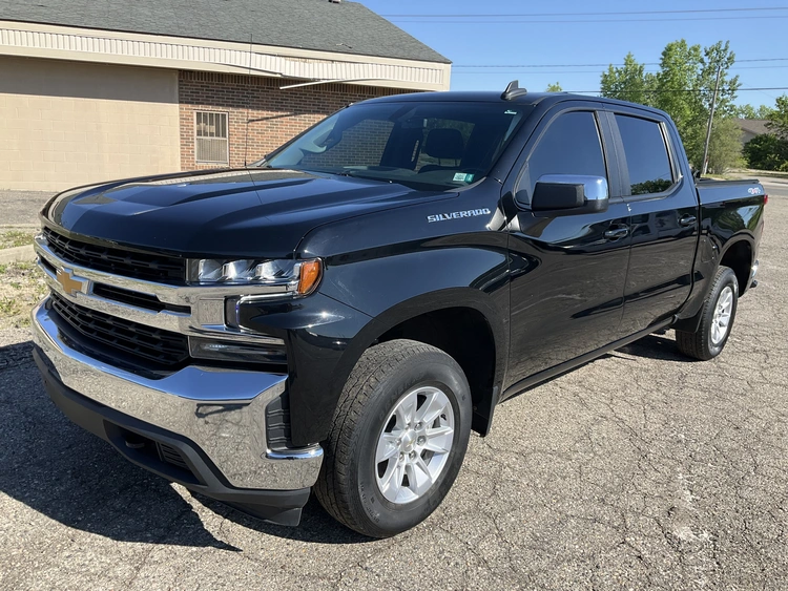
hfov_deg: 61.6
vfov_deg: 48.3
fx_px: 660
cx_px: 394
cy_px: 296
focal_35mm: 29
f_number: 1.8
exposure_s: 1/1144
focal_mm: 3
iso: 25
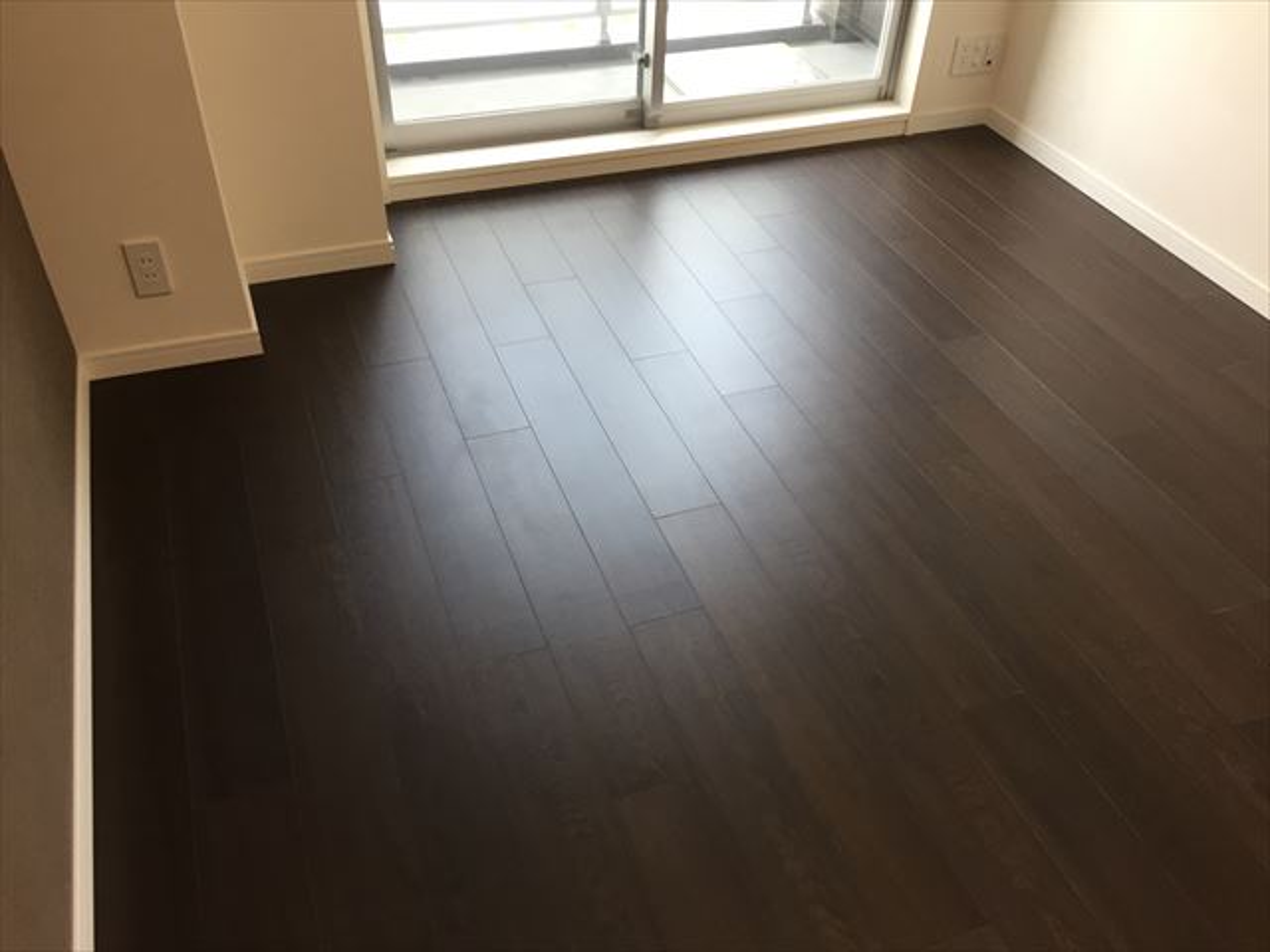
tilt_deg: -43.3
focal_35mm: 29
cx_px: 635
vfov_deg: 48.2
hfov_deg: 61.7
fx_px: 1064
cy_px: 476
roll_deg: -2.2
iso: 32
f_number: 2.2
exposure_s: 1/30
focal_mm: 4.15
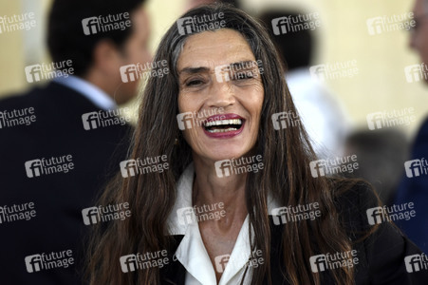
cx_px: 214
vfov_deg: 4.6
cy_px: 142
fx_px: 3564
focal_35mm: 300
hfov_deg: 6.9
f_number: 3.5
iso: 800
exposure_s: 1/500
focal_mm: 200
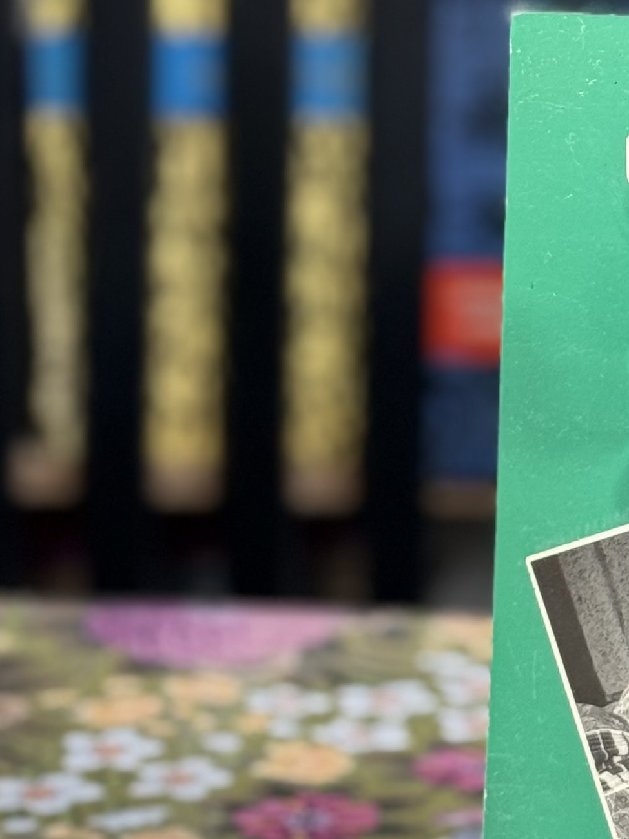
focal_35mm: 149
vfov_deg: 13.2
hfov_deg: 9.8
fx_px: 3611
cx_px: 834
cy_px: 127
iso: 125
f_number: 1.78
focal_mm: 6.76
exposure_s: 1/100
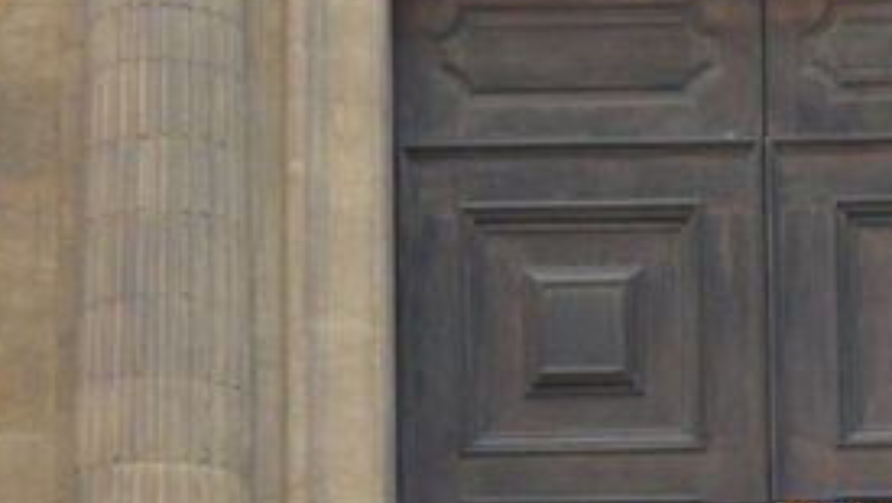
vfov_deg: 6.6
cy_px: 759
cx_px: 873
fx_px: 4307
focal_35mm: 182
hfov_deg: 11.7
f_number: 10
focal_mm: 35
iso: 1250
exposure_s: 1/400
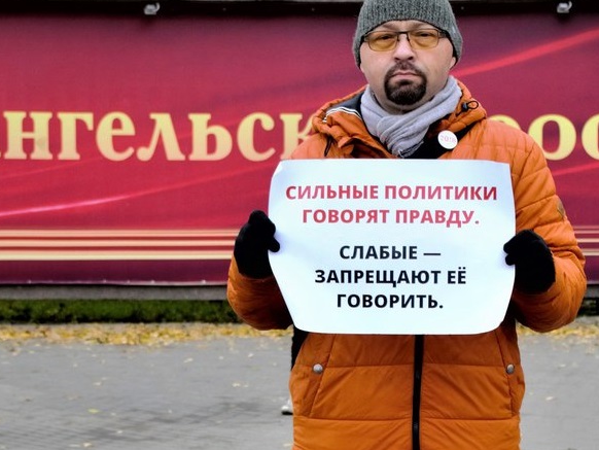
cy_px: 222
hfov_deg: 40.4
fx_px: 814
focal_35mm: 47
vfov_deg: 30.9
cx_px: 330
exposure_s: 1/100
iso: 100
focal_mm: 6.8
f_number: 4
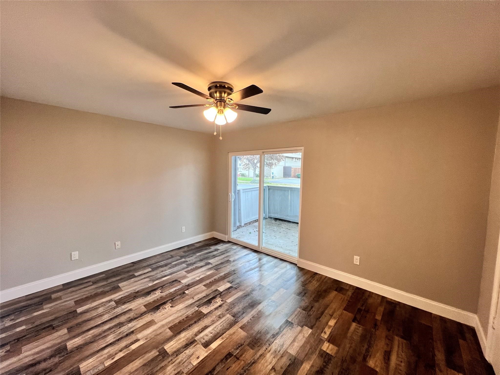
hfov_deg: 106.2
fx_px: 188
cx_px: 250
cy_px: 188
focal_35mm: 13
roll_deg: -0.2
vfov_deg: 89.9
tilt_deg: -6.8
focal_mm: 1.57
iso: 200
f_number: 1.8
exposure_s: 1/120
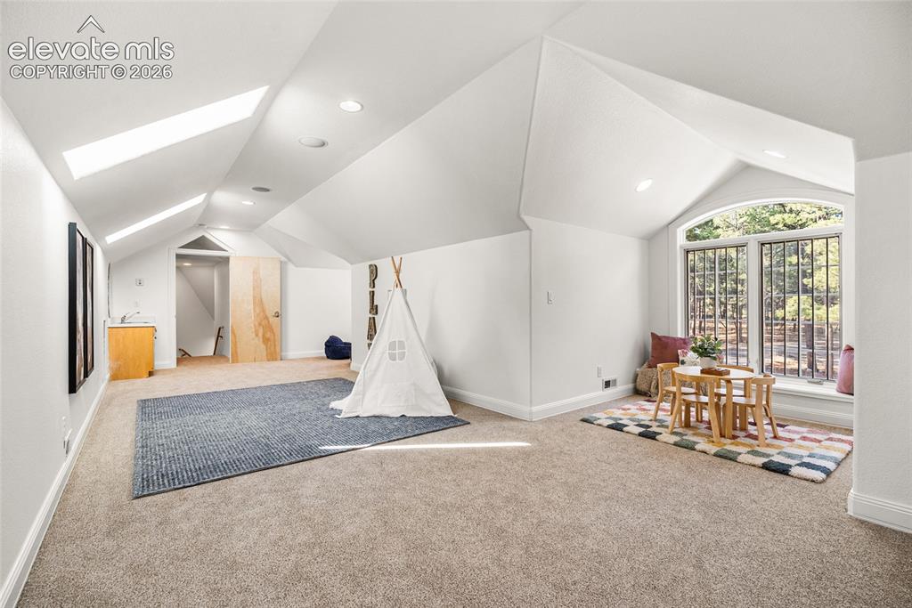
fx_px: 405
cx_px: 456
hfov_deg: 96.7
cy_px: 304
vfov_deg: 73.8
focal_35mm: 16
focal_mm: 16
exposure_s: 1/100
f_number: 8
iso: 200
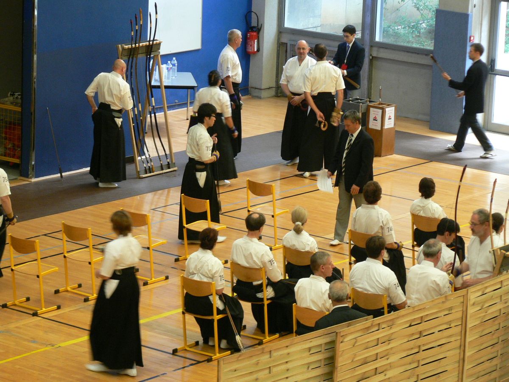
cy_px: 191
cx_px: 254
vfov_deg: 10.1
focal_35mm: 147
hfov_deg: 13.4
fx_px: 2162
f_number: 3.3
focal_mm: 24.6
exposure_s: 1/30
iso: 200
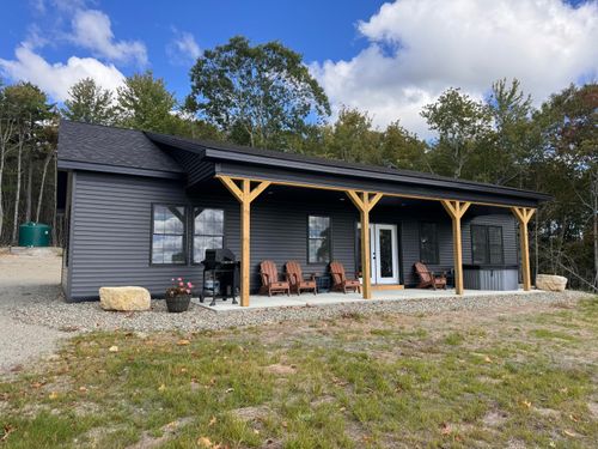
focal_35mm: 24
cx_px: 299
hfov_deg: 71.6
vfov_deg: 56.8
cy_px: 224
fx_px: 415
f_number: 1.78
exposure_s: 1/1261
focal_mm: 6.76
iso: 80
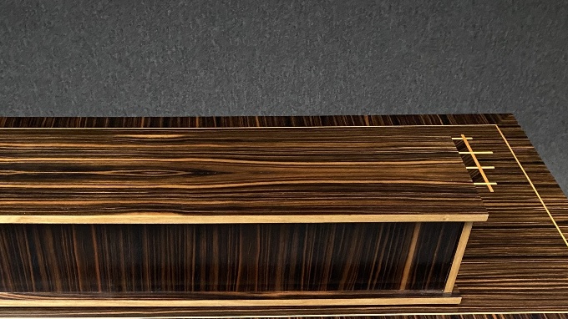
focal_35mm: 50
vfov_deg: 22.2
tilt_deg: -45.2
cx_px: 206
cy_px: 375
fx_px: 753
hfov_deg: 41.0
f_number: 1.8
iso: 640
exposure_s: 1/30
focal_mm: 4.25
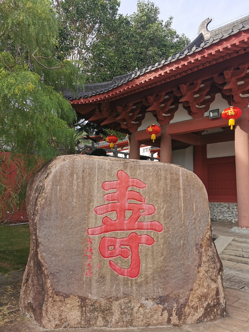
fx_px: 259
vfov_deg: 65.3
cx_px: 124
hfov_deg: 51.4
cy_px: 166
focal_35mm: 27
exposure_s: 1/1385
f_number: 1.6
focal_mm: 5.56
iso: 50
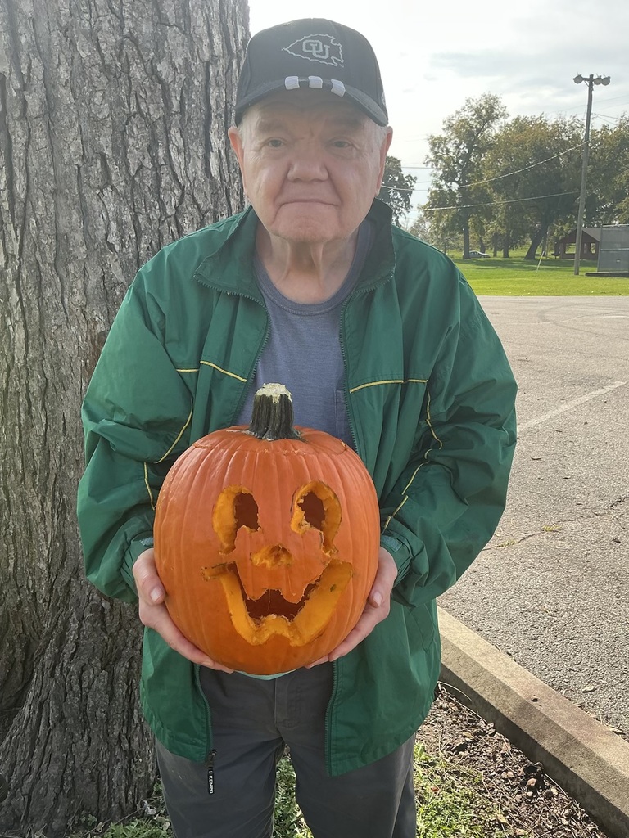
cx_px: 314
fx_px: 703
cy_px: 419
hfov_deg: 48.2
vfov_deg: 61.7
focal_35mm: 29
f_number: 1.8
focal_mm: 3
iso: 25
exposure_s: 1/551
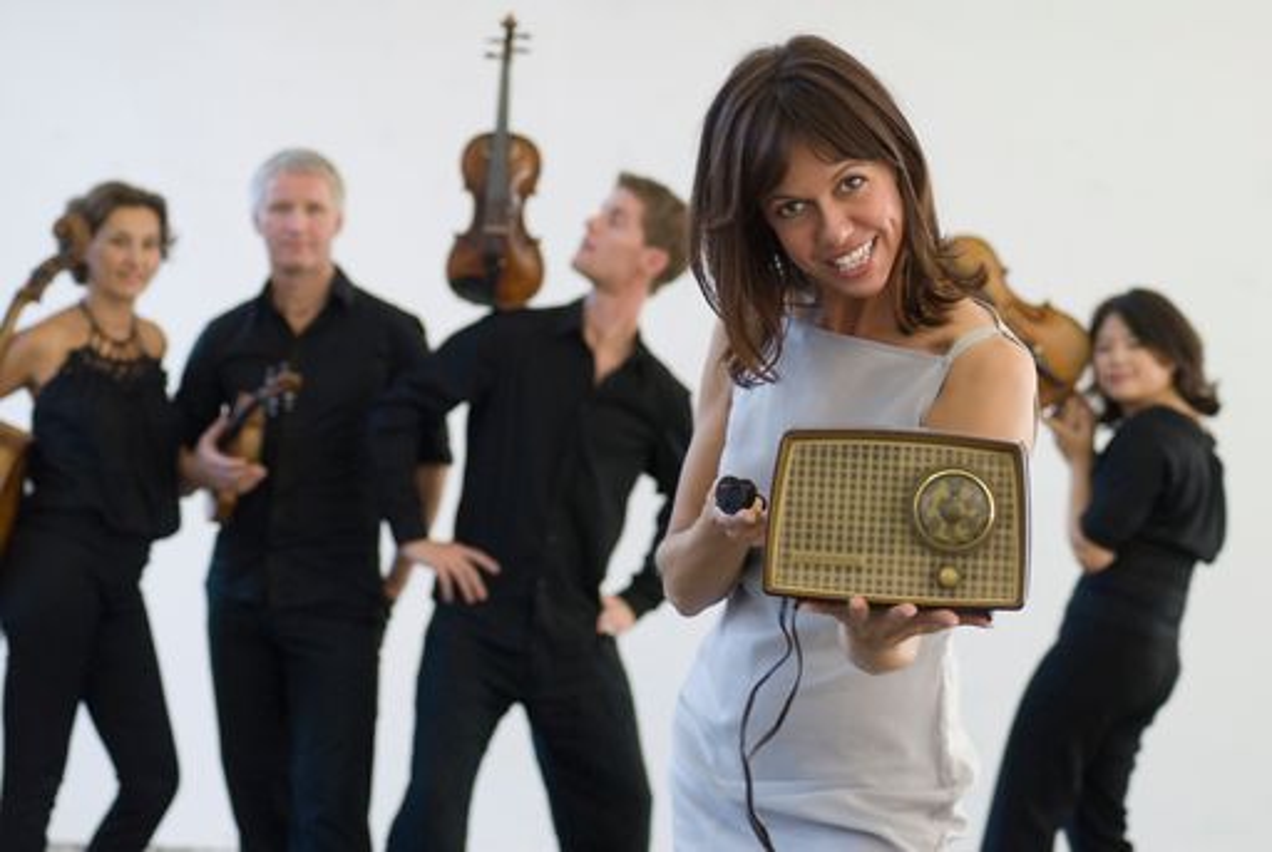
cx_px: 636
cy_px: 426
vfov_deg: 10.8
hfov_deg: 16.0
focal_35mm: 128
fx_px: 4511
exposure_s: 1/60
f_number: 5
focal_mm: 85
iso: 320
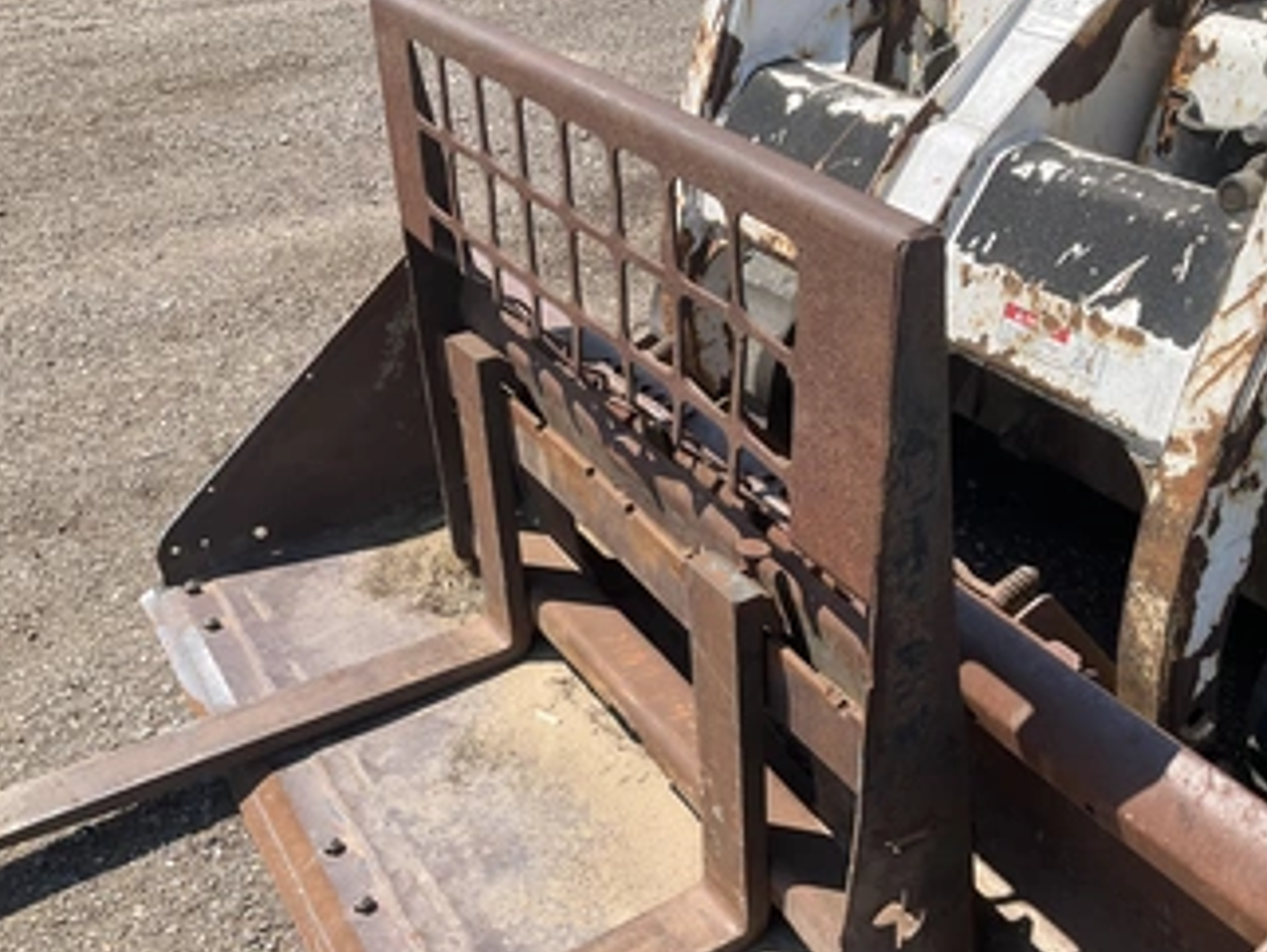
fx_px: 1319
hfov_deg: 51.1
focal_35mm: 36
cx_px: 732
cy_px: 578
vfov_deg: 39.5
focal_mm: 3
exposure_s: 1/1195
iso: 25
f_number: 1.8
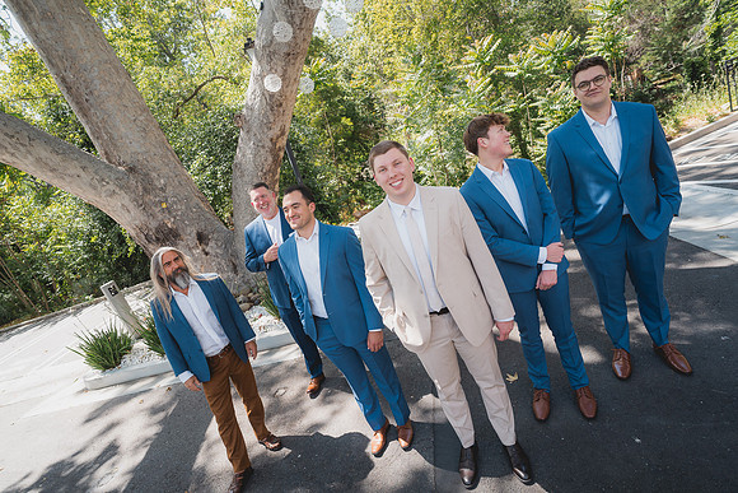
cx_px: 369
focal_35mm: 18
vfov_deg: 67.4
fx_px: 369
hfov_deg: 90.0
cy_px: 246
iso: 200
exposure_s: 1/200
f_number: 3.5
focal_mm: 18
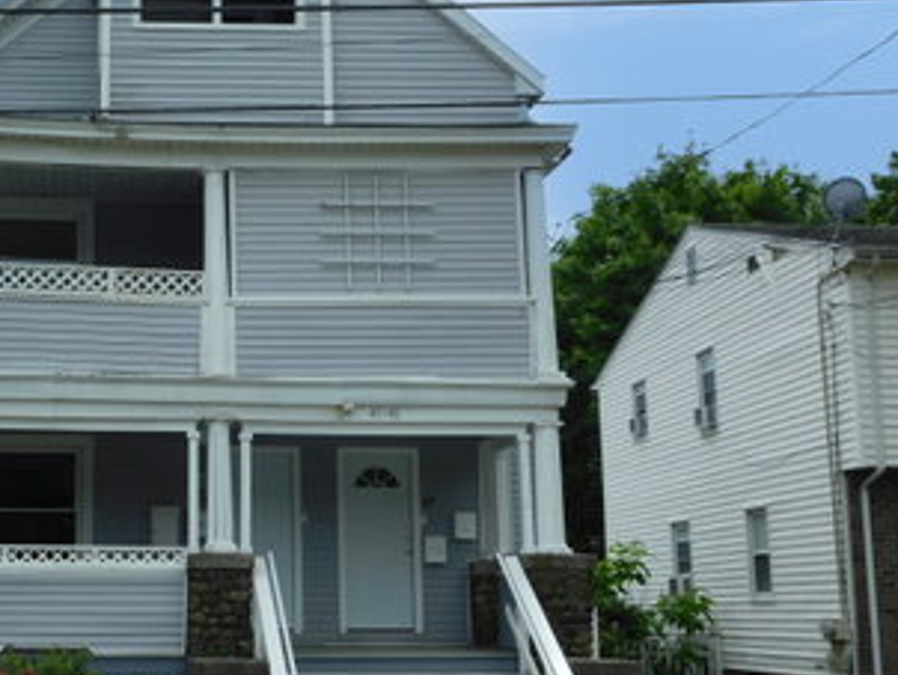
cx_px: 181
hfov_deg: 30.9
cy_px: 330
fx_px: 1584
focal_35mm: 61
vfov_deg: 24.1
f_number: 3.5
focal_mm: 6.3
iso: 125
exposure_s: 1/1250
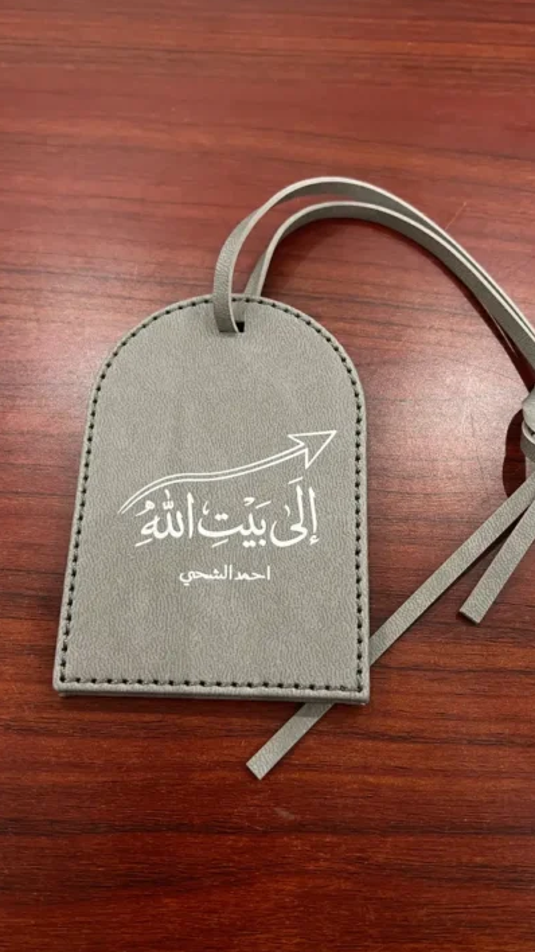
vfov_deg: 61.0
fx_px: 807
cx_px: 268
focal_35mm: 32
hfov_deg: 36.7
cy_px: 487
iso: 125
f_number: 1.5
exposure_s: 1/85
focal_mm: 5.7
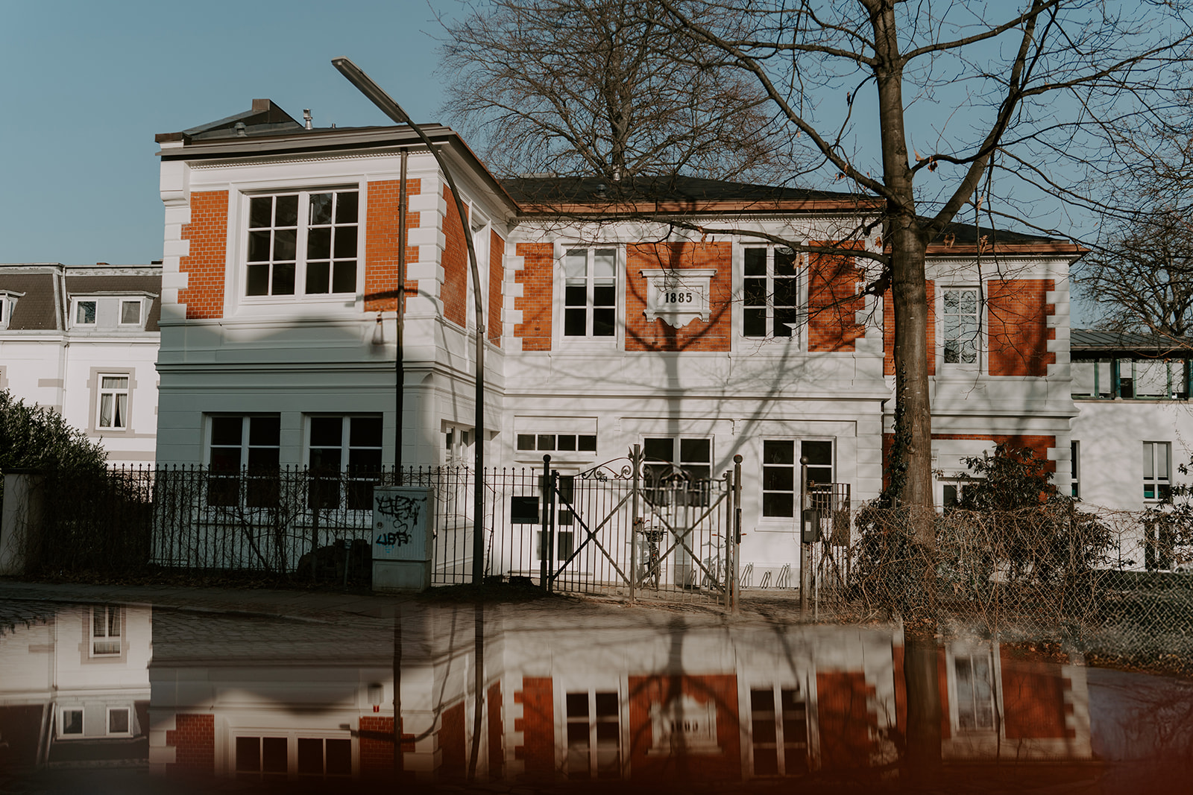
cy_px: 398
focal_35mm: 35
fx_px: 1160
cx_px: 596
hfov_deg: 54.4
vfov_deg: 37.9
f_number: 2.2
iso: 100
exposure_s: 1/4000
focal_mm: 35
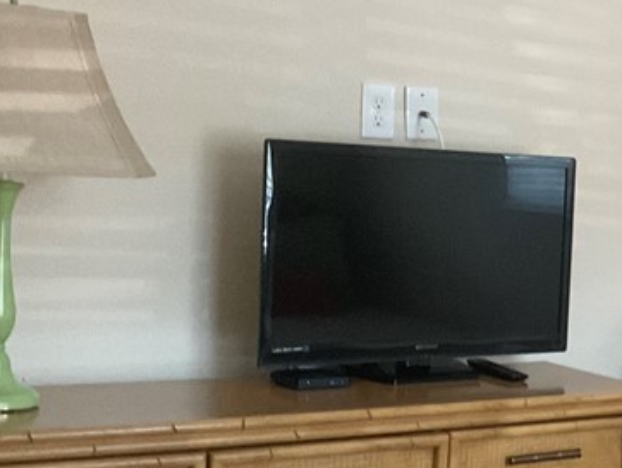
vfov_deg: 18.0
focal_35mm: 82
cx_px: 778
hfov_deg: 21.8
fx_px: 1474
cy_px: 282
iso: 250
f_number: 1.8
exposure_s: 1/60
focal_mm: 3
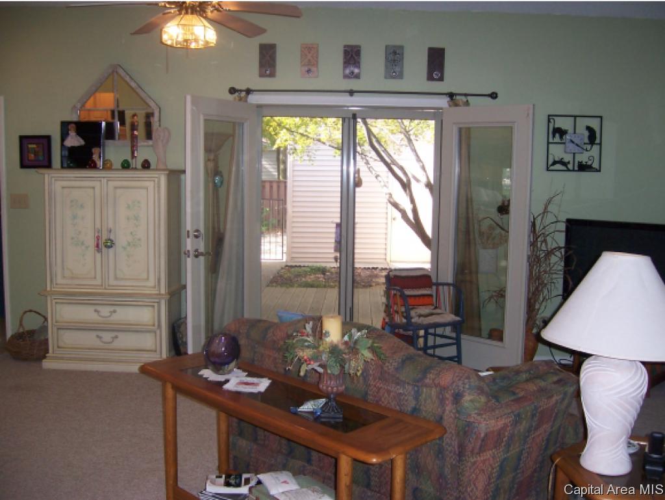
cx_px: 332
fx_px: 692
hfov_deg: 51.3
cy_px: 250
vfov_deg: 39.7
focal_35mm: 36
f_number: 3
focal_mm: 6
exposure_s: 1/60
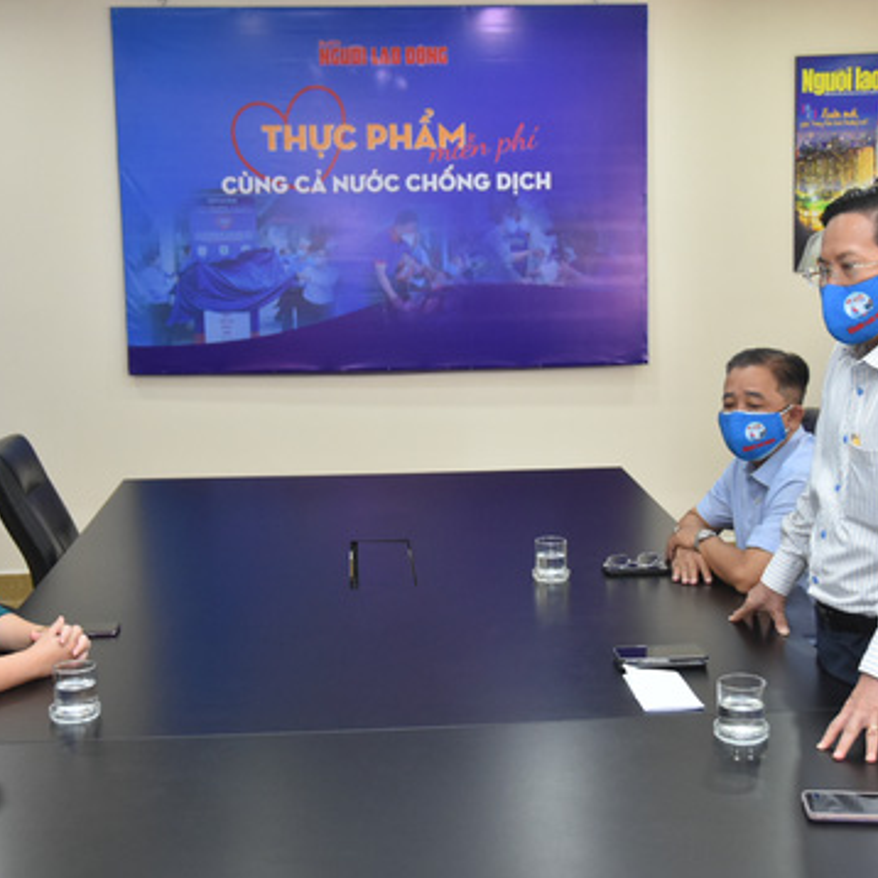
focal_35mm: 50
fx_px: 1435
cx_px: 432
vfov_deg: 34.0
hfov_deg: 34.0
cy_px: 439
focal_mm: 26
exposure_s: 1/125
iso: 1250
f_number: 4
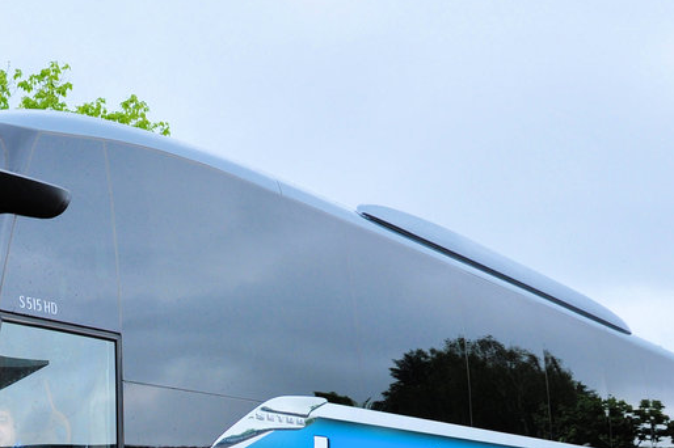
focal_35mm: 63
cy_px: 462
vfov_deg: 20.7
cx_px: 73
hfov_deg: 30.6
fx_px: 1179
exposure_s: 1/200
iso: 200
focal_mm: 18
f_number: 3.5
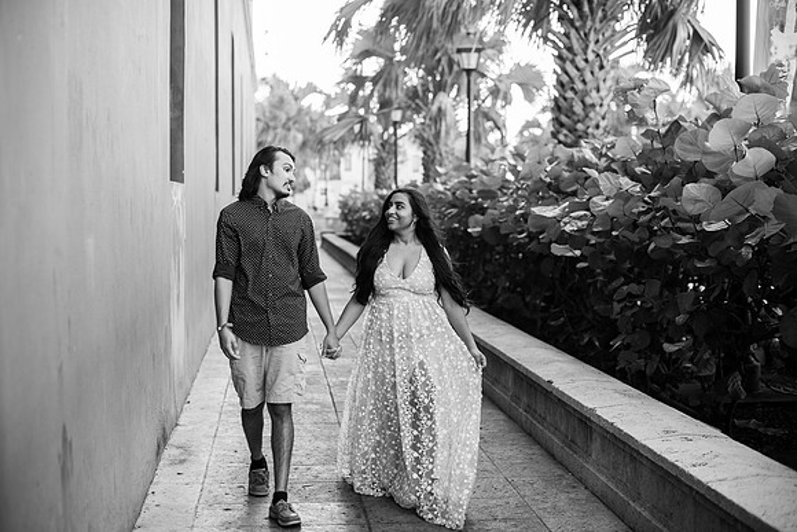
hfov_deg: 39.6
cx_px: 398
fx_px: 1107
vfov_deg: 27.0
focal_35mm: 50
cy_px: 266
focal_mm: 50
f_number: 2.2
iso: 100
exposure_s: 1/125
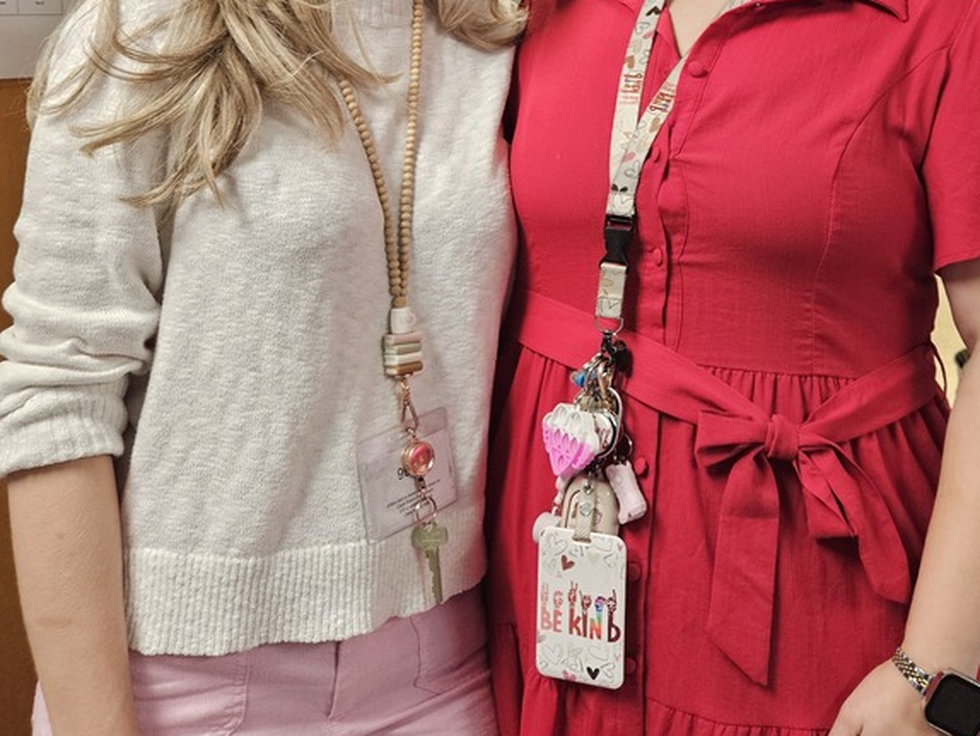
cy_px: 92
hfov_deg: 45.0
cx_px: 661
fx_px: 1161
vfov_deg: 33.5
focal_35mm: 41
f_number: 1.8
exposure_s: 1/120
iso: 500
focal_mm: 5.4
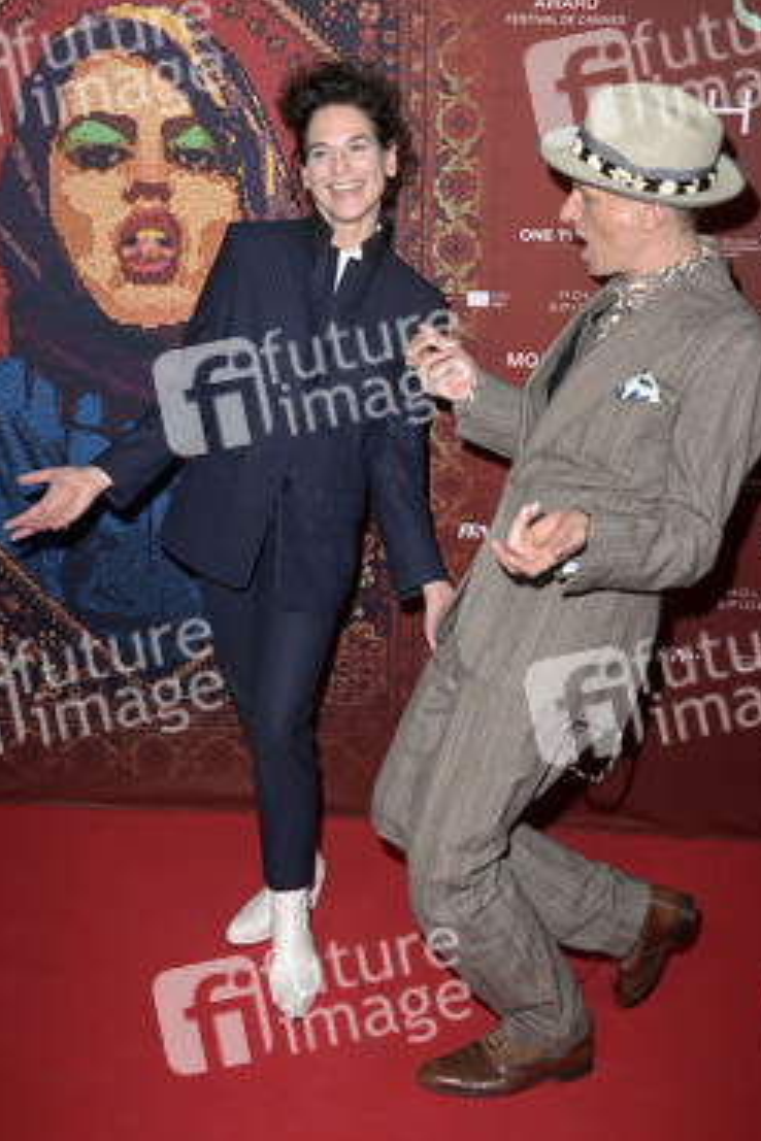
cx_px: 402
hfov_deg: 34.2
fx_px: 1237
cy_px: 538
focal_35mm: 39
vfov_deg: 49.5
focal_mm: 36
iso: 400
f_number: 5.6
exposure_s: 1/250
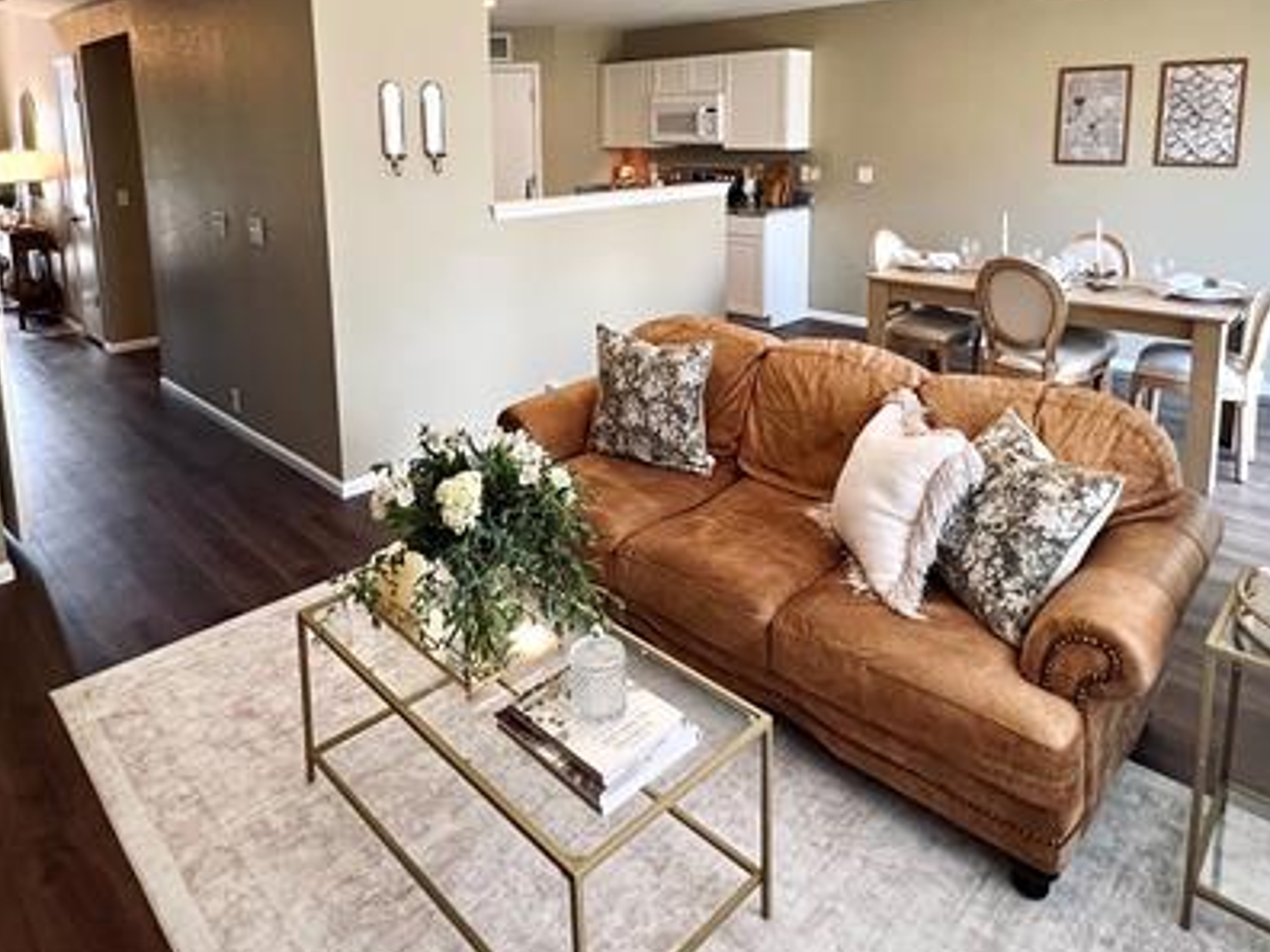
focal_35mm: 21
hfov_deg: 79.0
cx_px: 609
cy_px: 255
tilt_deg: -9.3
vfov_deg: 60.5
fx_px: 770
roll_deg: +0.0
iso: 250
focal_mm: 1.57
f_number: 1.8
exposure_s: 1/120
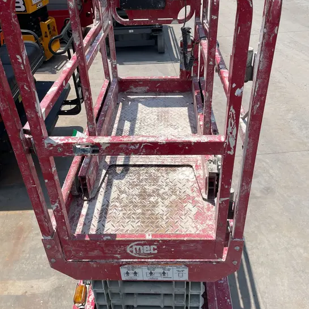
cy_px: 119
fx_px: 313
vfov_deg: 52.1
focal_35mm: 31
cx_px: 156
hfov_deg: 52.5
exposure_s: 1/5291
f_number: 1.6
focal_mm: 4.2
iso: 32
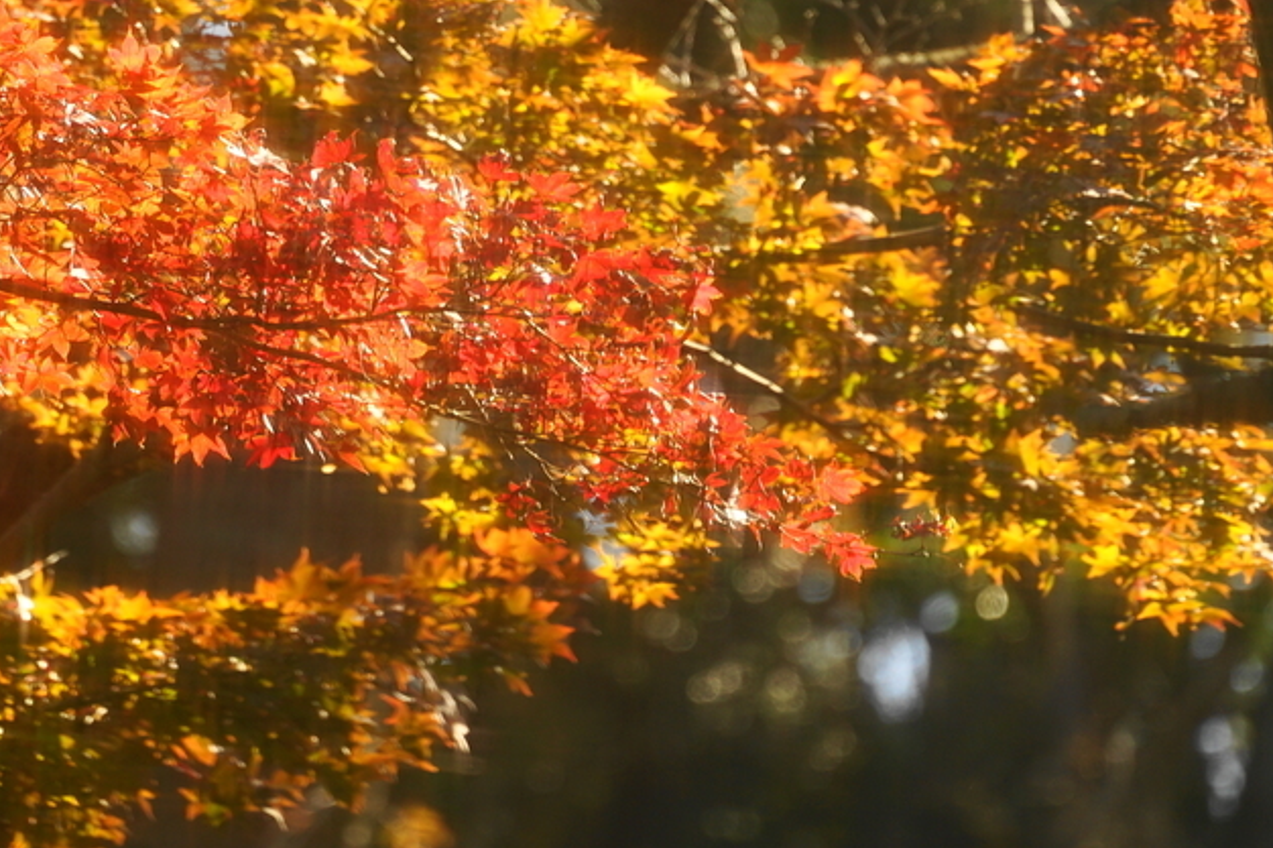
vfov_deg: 2.4
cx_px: 193
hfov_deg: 3.6
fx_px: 20326
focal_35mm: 575
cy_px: 258
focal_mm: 300
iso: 200
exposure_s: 1/320
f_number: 5.6
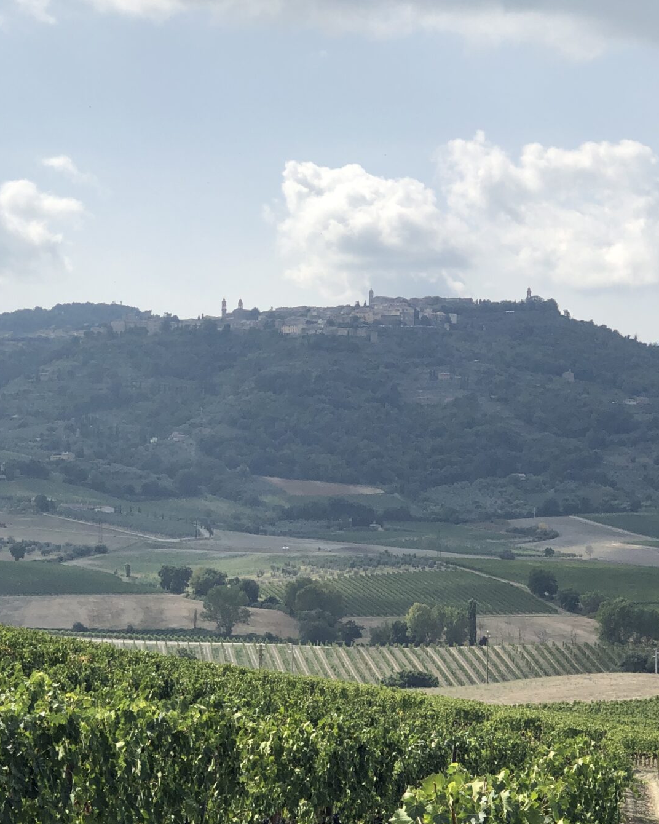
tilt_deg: -1.8
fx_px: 2365
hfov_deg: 15.9
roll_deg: +0.6
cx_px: 318
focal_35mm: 97
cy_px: 630
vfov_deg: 19.6
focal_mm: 6
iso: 16
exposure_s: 1/1453
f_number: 2.4
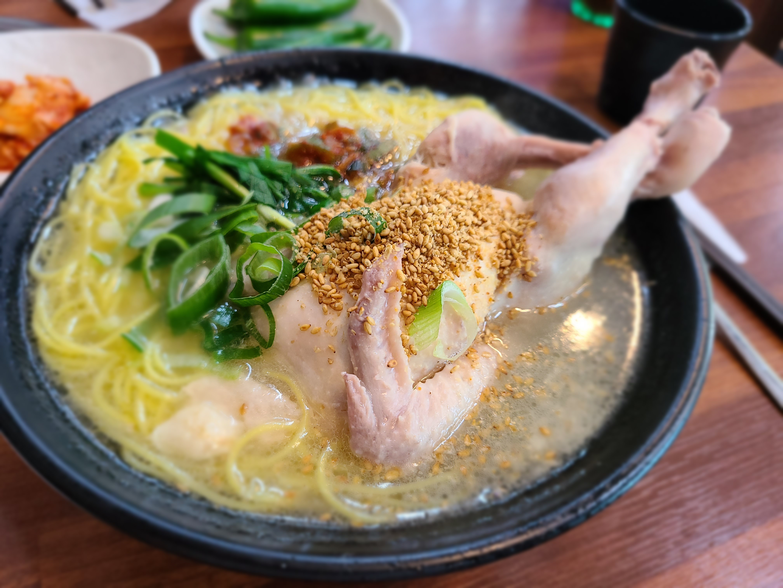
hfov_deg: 67.3
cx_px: 392
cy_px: 294
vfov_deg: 53.1
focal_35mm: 26
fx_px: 588
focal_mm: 5.4
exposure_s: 1/60
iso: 125
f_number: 1.8
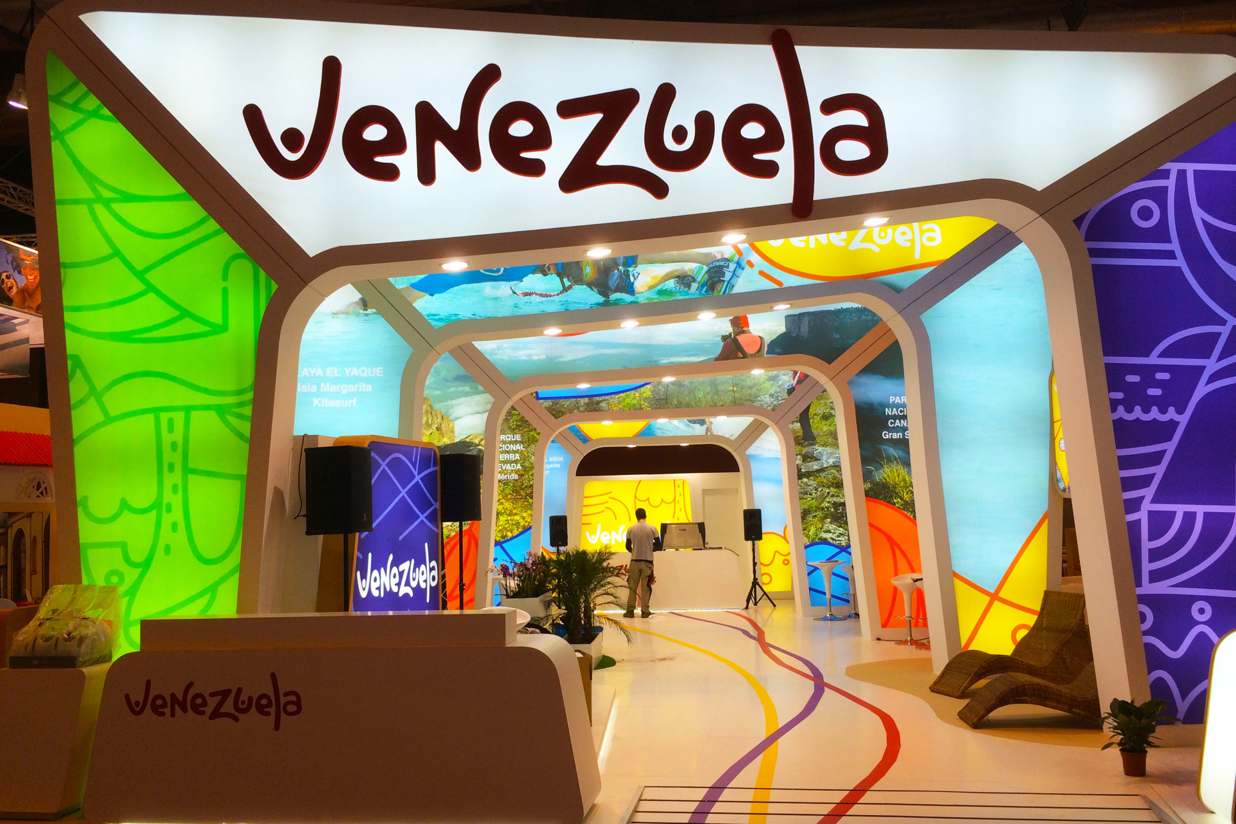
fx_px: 1064
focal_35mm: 31
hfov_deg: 60.3
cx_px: 634
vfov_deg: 42.3
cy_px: 417
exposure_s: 1/120
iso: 40
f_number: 2.2
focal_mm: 4.15
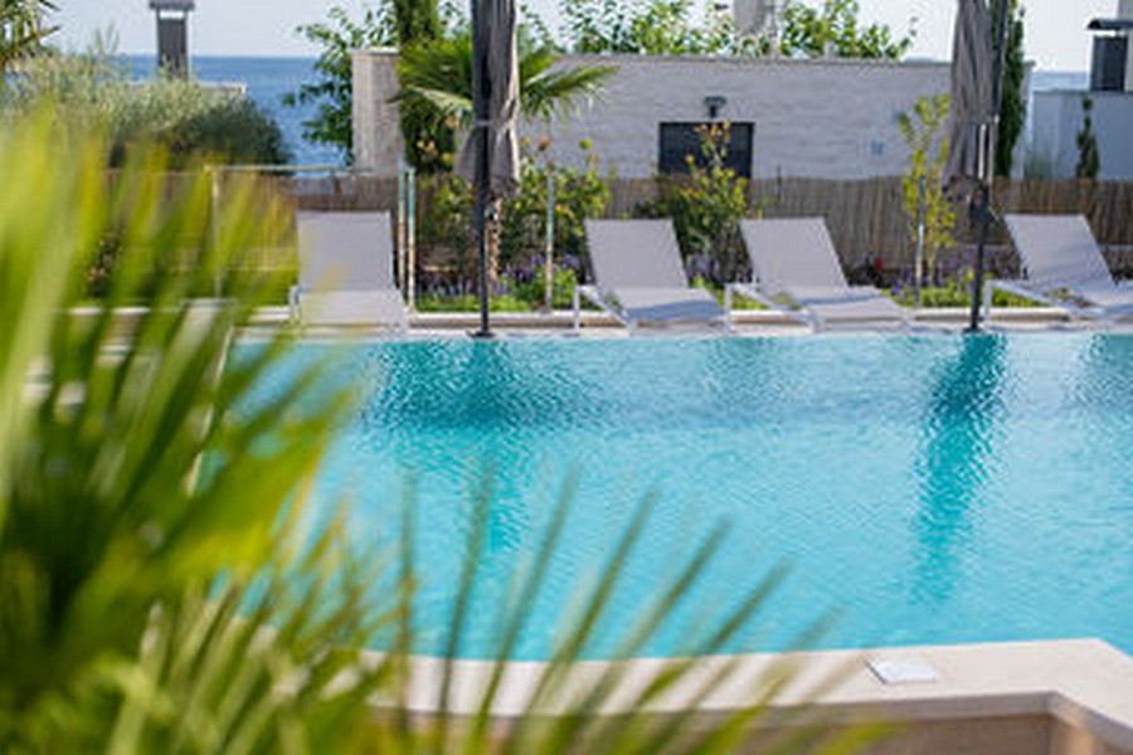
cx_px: 566
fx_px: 1573
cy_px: 378
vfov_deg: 27.0
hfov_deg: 39.6
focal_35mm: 50
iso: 100
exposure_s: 1/1000
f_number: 3.2
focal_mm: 50
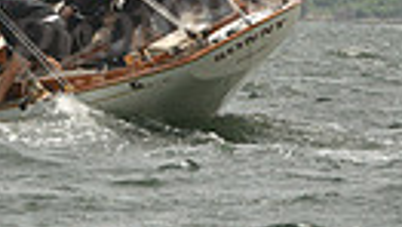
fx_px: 9902
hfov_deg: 2.3
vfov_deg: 1.3
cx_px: -147
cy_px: -115
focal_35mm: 928
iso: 400
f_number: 9
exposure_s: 1/1600
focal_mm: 200
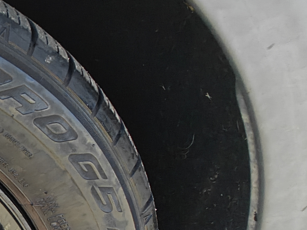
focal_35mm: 54
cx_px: -218
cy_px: 232
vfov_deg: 25.6
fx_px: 479
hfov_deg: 23.2
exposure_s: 1/141
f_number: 2.2
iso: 64
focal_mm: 2.59
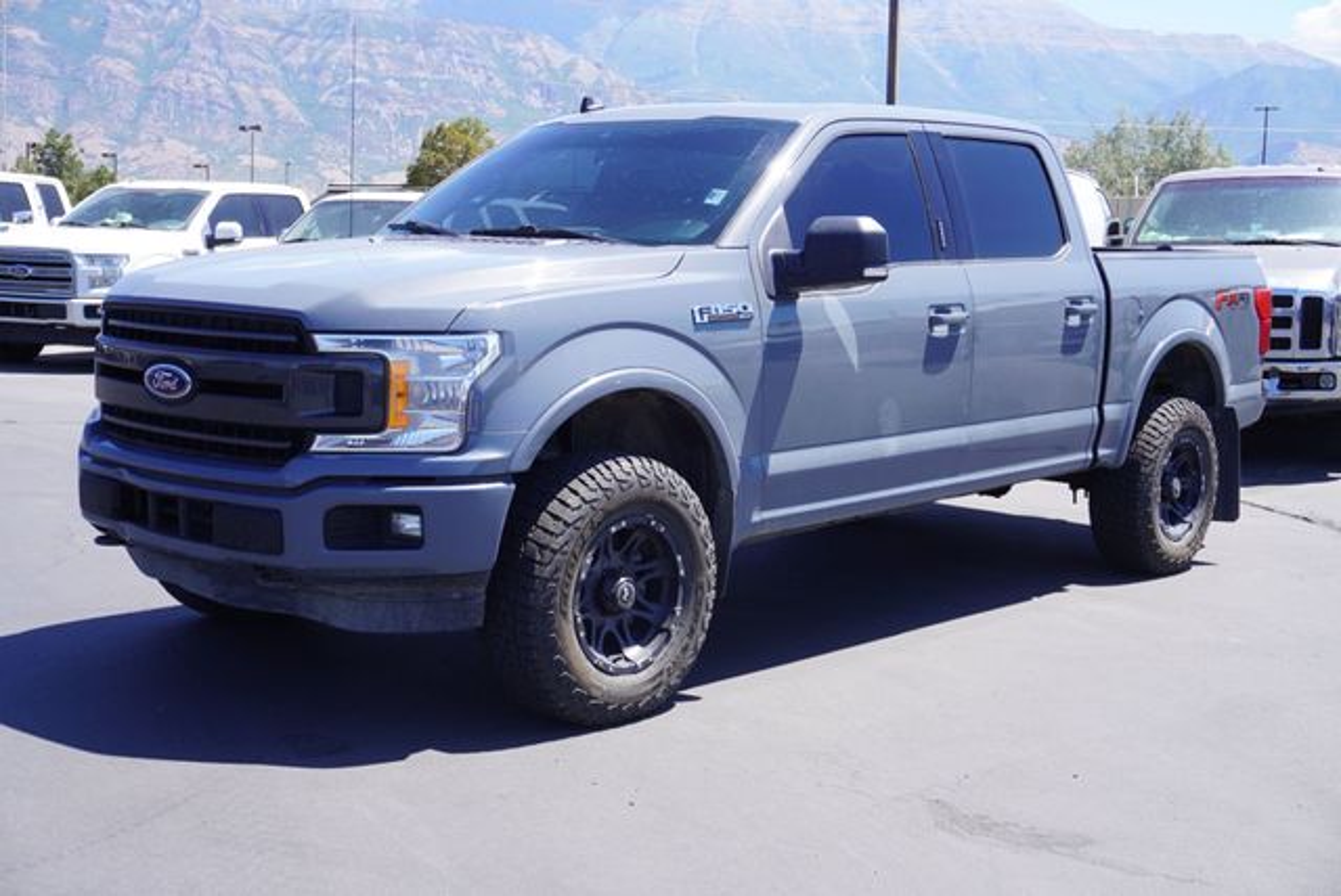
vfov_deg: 29.9
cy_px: 448
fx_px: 1678
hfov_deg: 43.6
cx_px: 670
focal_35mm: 45
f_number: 8
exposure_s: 1/100
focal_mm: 30
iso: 100
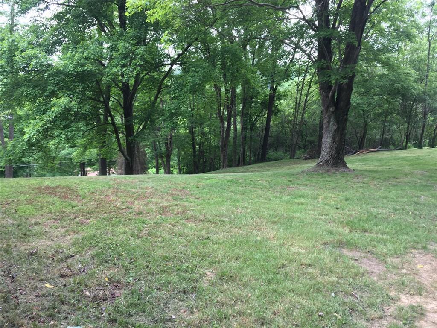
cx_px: 218
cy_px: 164
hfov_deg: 61.7
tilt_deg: -6.6
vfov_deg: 48.2
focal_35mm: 29
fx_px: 366
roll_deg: -0.8
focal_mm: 4.15
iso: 32
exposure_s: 1/60
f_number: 2.2
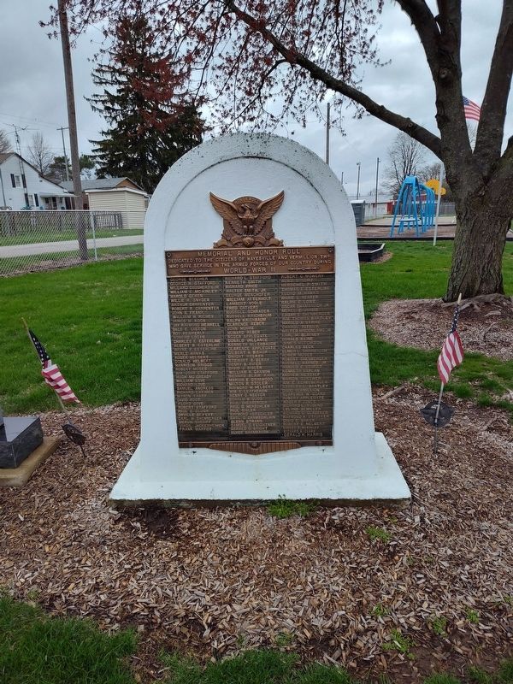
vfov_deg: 73.9
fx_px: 454
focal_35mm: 23
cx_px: 256
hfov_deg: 58.9
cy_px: 342
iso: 100
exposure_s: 1/873
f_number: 1.8
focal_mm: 5.56
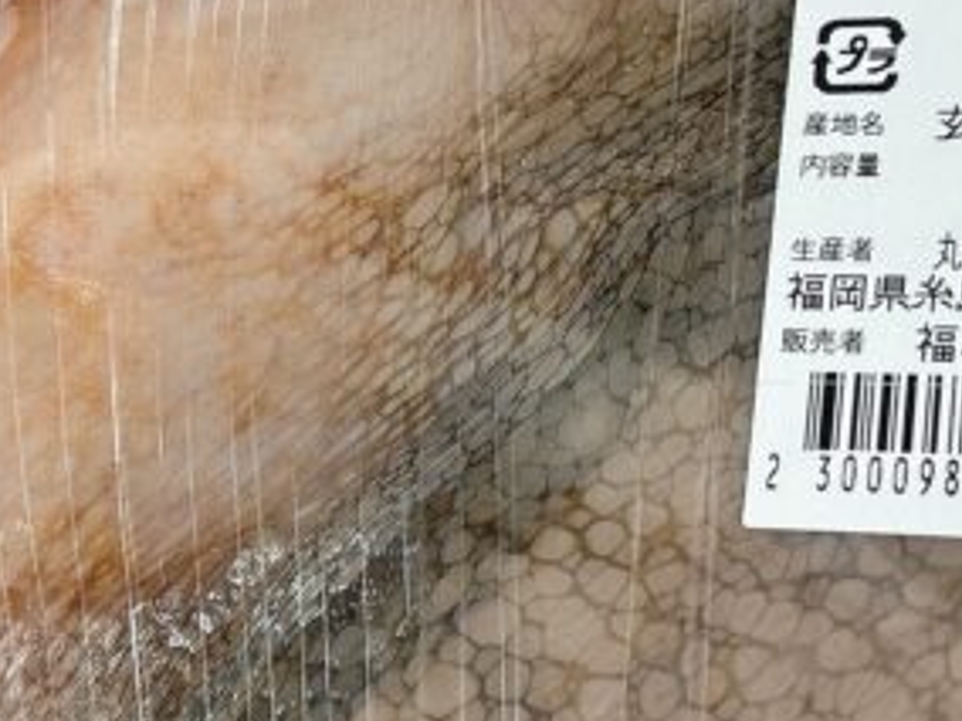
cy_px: 118
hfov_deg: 22.3
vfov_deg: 16.6
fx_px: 2446
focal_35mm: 88
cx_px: 454
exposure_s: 1/60
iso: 100
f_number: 1.6
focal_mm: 5.96
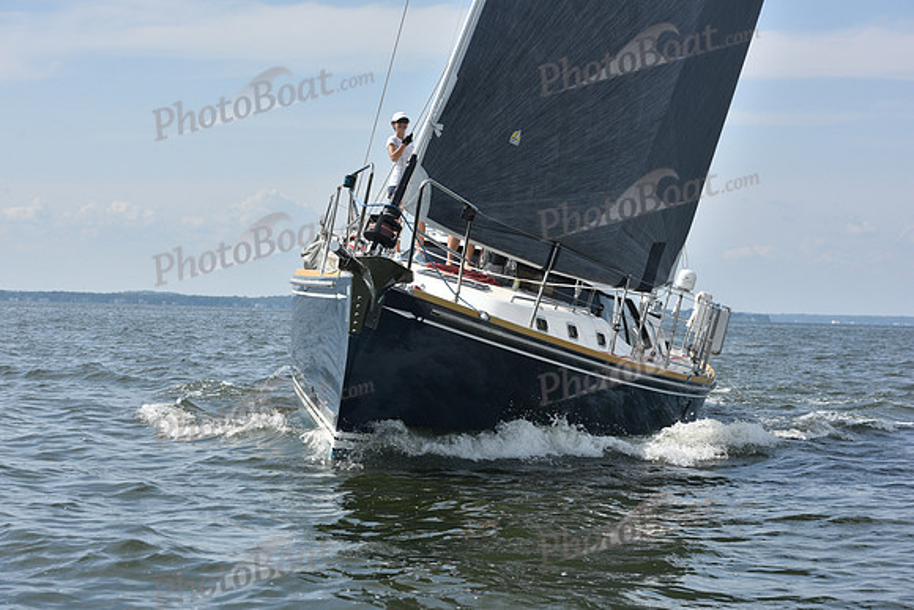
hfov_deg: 22.1
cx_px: 457
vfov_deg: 14.9
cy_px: 305
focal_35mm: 92
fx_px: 2336
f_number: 8
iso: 320
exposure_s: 1/1250
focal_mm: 92
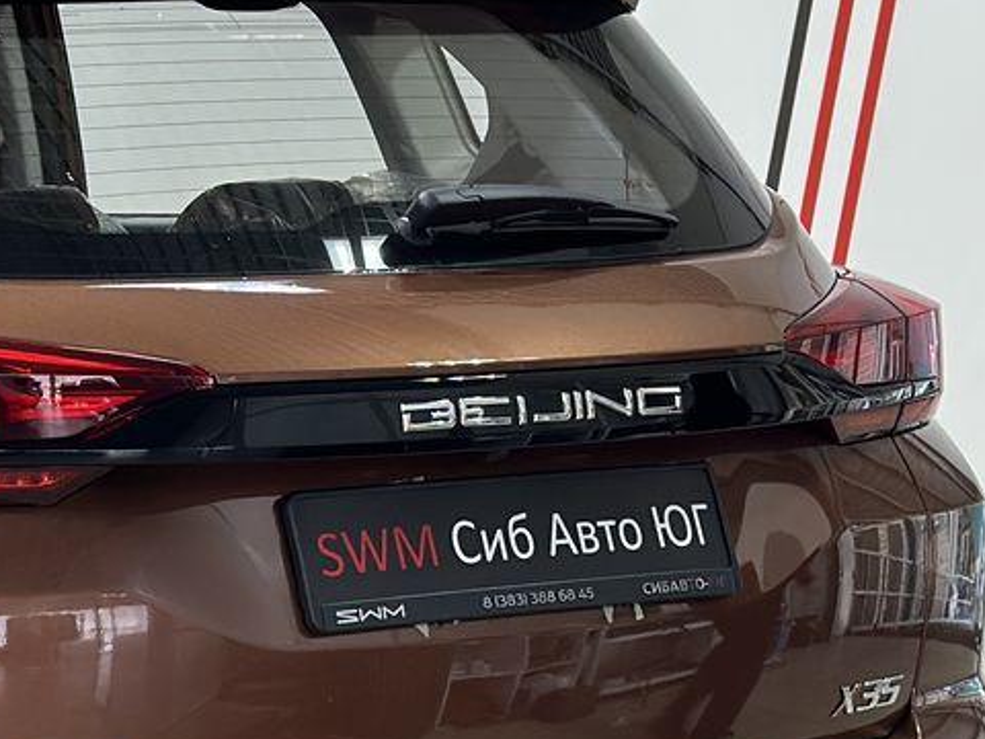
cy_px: 595
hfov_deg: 13.2
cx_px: -287
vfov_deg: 10.3
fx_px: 4098
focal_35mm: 144
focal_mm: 6.86
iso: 80
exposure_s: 1/50
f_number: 1.78
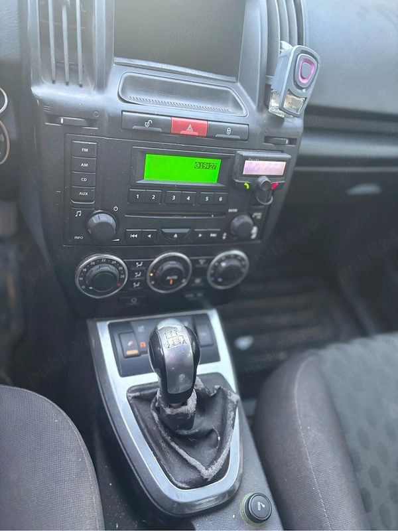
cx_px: 199
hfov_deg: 53.1
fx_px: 399
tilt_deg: -46.6
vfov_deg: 67.3
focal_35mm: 26
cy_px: 266
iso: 500
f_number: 1.6
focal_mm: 5.96
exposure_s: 1/41
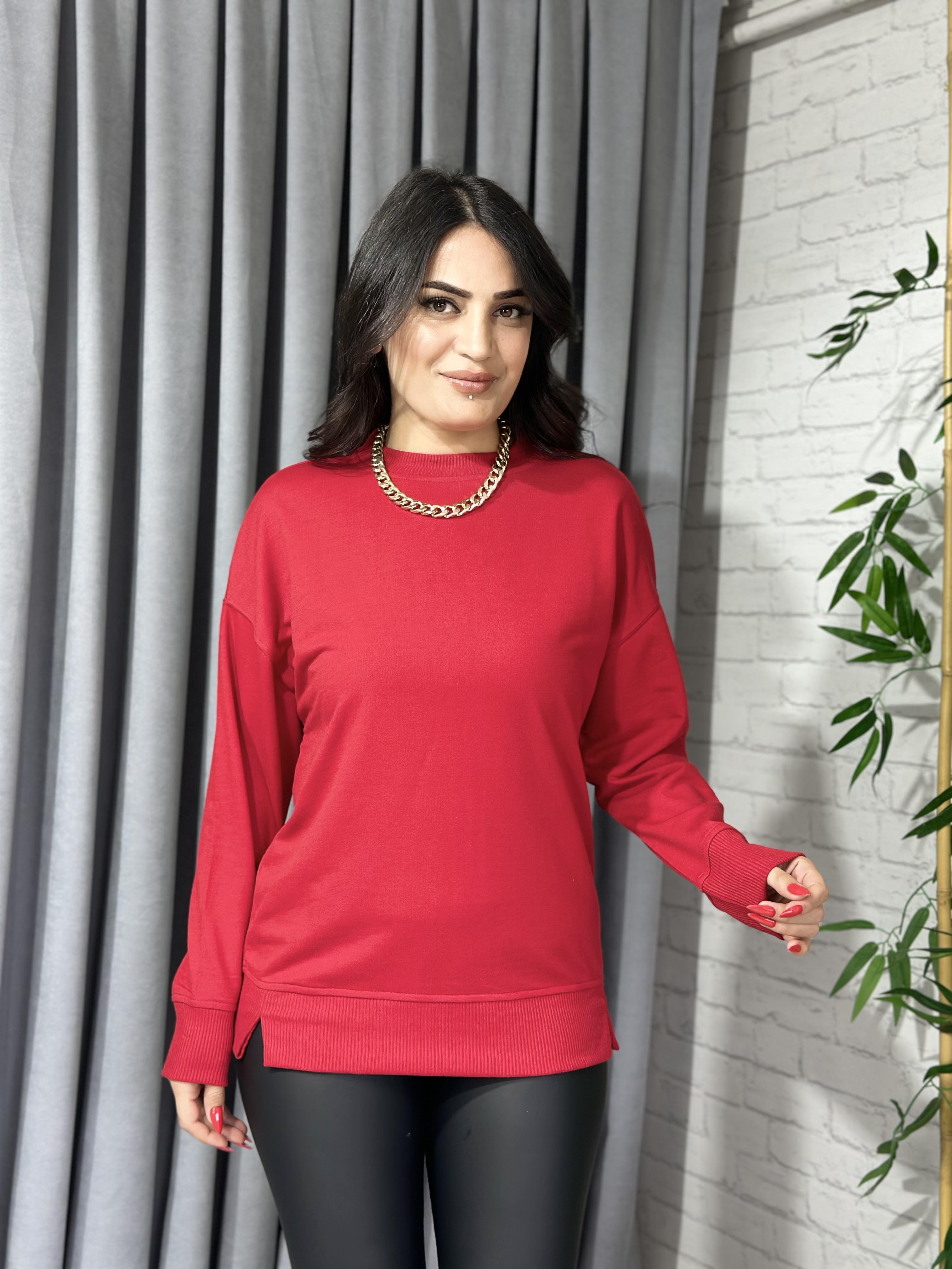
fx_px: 1760
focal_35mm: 48
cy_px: 634
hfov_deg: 30.3
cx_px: 476
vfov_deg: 39.7
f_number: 1.78
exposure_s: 1/50
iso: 80
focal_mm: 6.86
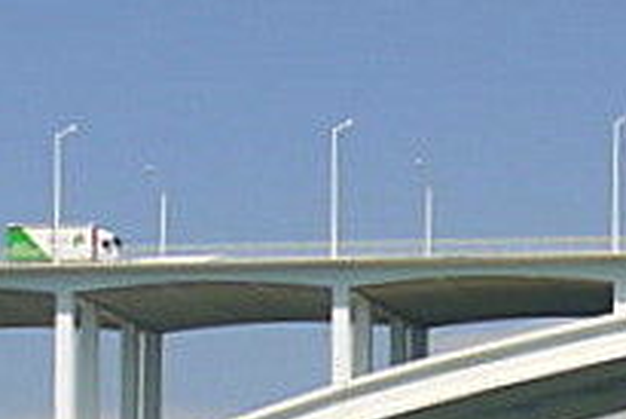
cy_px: 970
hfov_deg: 5.8
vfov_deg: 4.0
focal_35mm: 338
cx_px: 1557
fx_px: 5881
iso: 100
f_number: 6.3
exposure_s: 1/320
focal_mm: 26
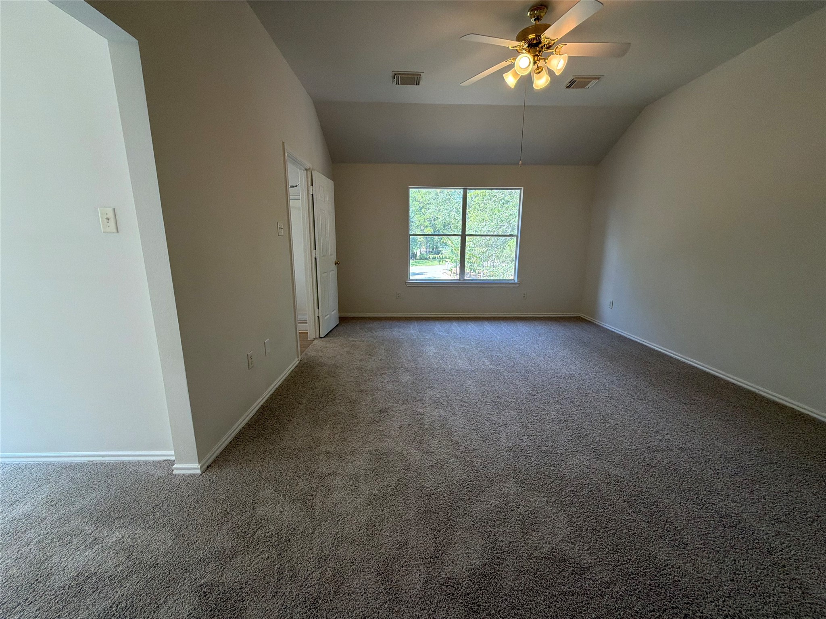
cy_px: 310
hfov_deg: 102.1
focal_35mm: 14
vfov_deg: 85.7
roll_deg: +0.1
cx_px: 413
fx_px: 334
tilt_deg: -12.2
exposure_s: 1/120
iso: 64
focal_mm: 2.22
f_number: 2.2
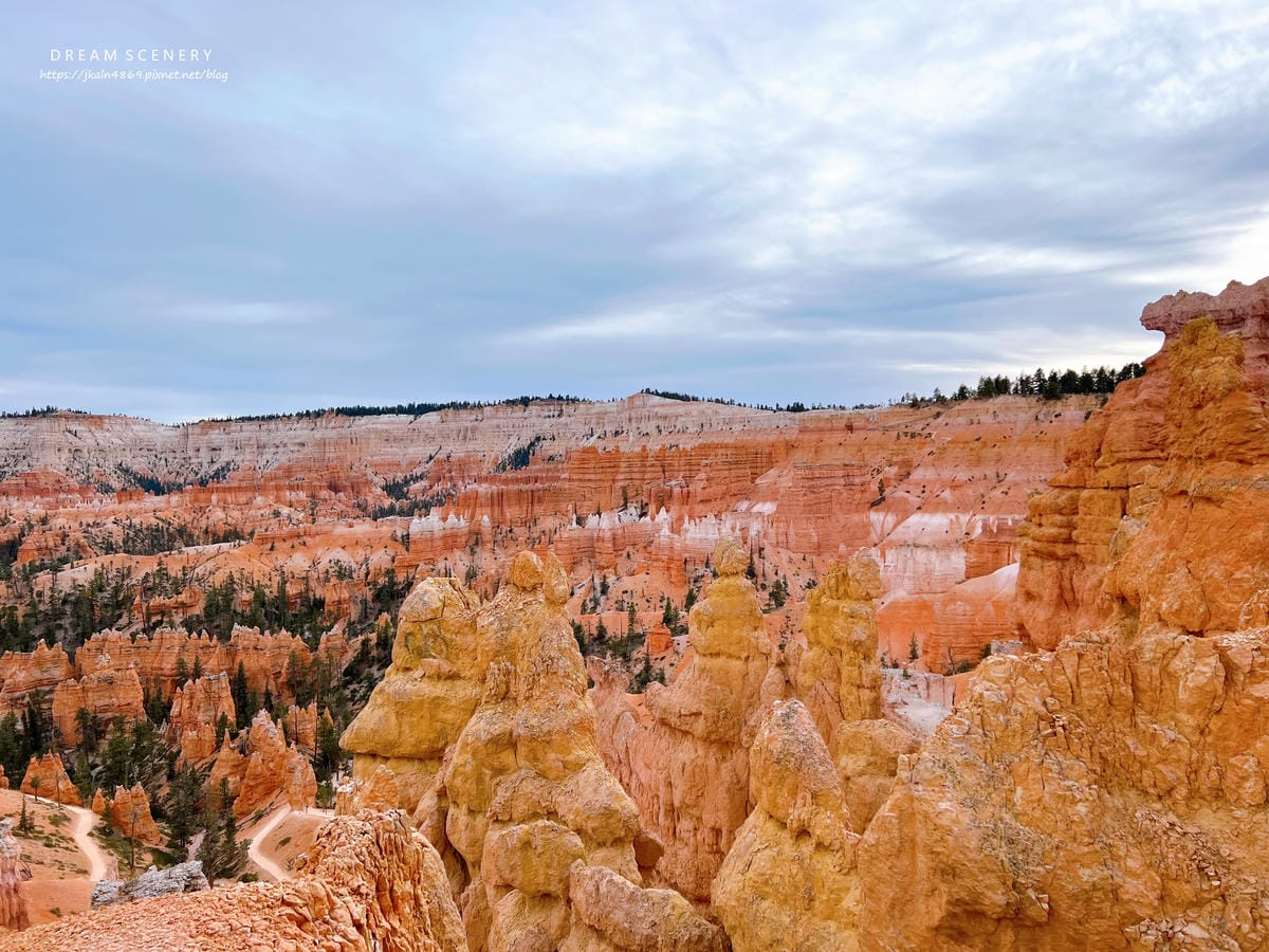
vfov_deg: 53.1
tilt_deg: -1.6
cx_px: 634
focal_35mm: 26
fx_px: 953
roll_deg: +0.4
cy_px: 476
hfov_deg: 67.3
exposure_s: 1/1869
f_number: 1.5
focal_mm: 5.7
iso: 50
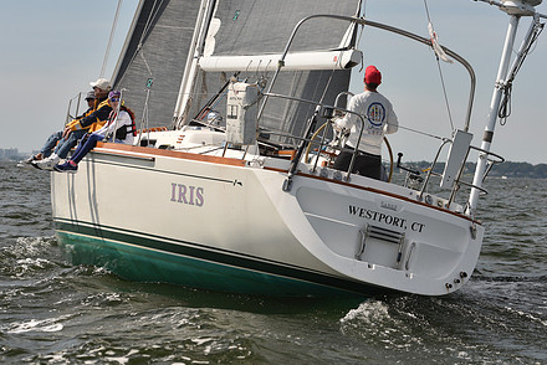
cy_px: 146
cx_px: 293
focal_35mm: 108
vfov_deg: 12.7
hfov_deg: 18.9
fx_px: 1642
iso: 250
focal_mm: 82
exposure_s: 1/1250
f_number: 4.5
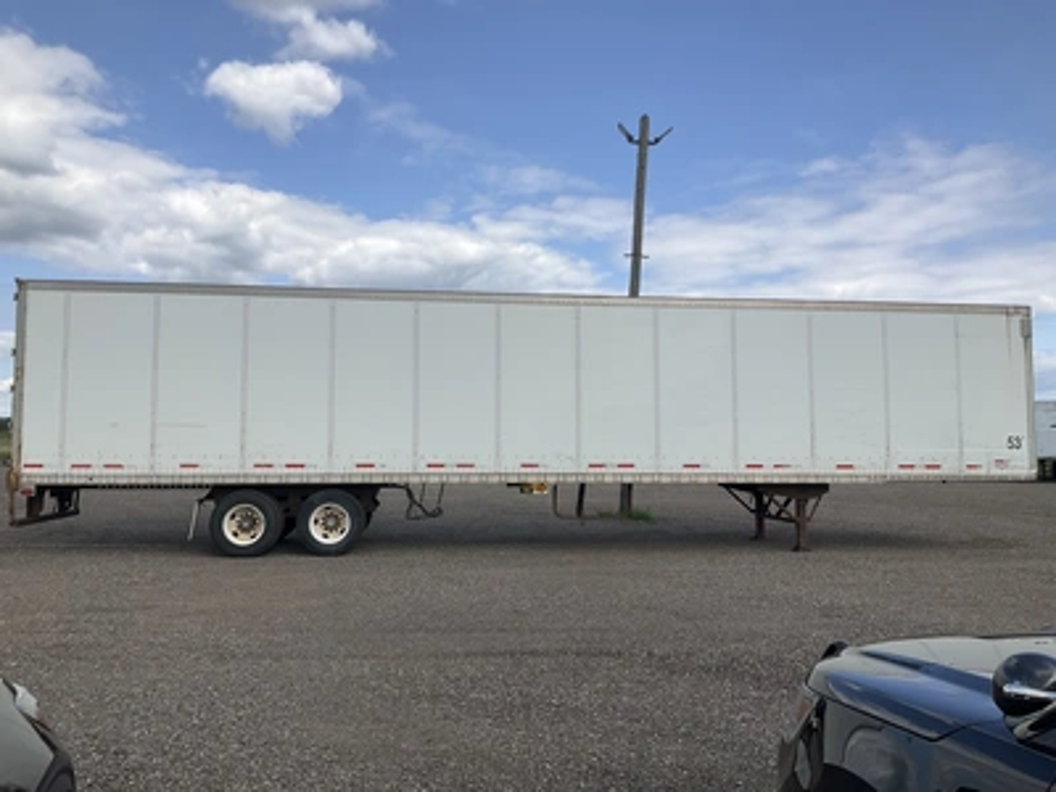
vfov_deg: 48.2
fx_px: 885
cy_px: 396
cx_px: 528
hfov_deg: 61.7
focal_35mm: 29
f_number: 1.8
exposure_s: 1/2141
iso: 25
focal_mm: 3
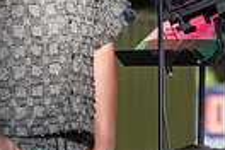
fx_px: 4831
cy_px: -106
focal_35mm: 773
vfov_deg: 1.8
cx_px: 53
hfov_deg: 2.7
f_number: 4.5
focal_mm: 145
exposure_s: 1/1600
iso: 1000
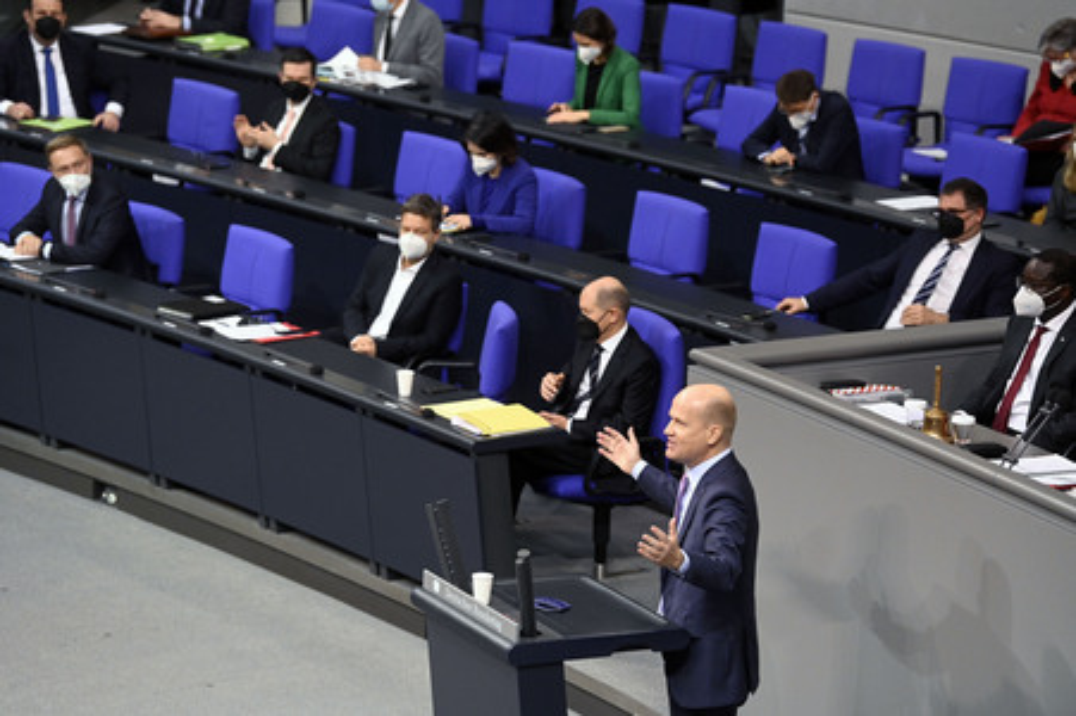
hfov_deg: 13.7
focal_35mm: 150
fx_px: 4480
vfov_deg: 9.1
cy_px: 358
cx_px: 538
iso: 5000
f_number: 4
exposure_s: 1/320
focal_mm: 150
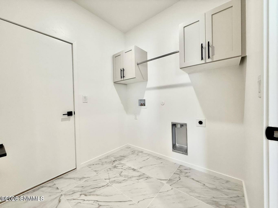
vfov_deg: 85.7
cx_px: 139
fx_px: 112
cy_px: 104
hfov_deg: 102.1
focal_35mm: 14
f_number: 2.2
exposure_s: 1/120
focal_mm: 2.22
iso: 160
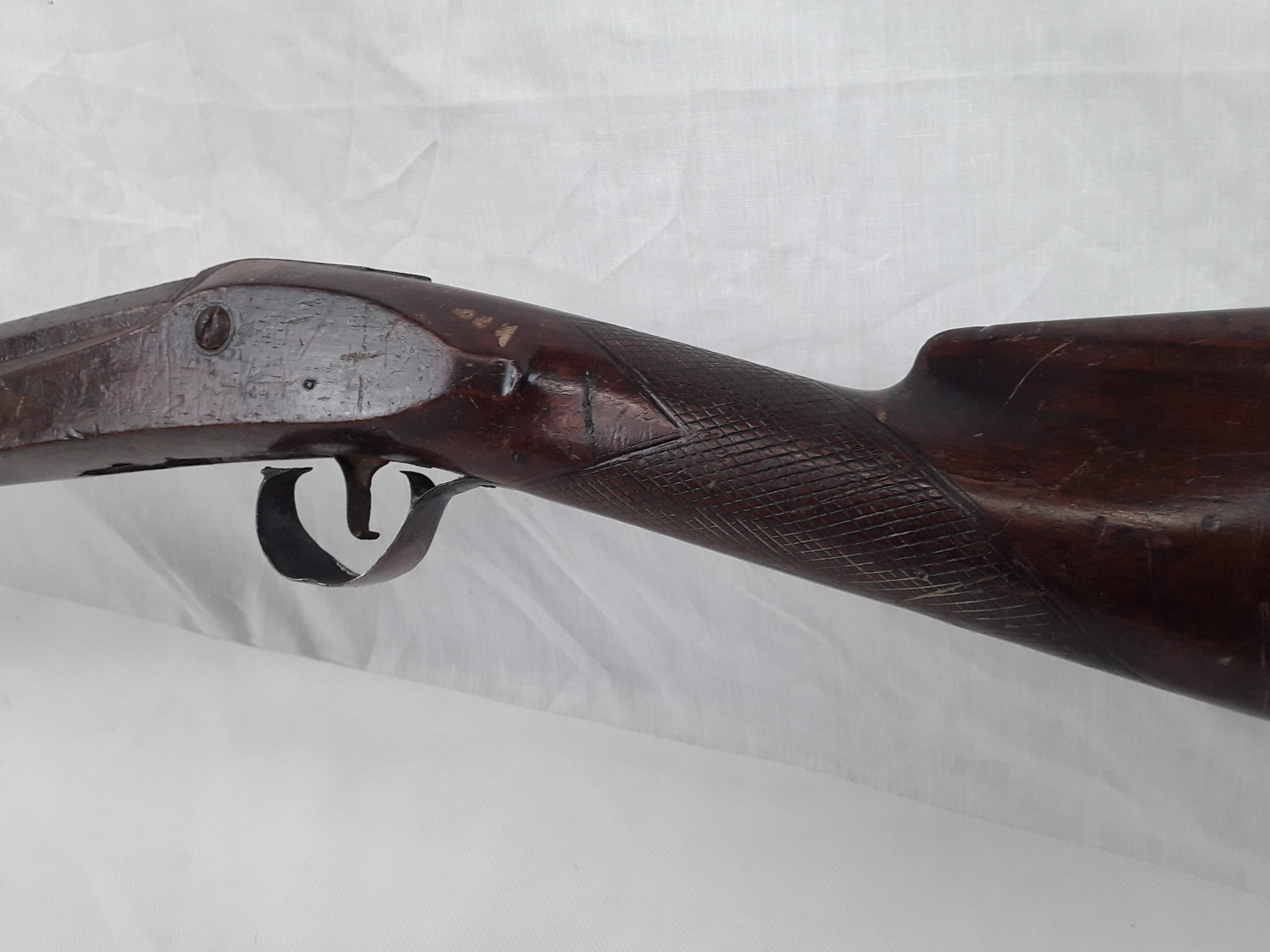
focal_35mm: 27
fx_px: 991
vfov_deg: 51.4
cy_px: 476
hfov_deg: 65.3
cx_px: 635
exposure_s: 1/50
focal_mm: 2.91
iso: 40
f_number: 1.9
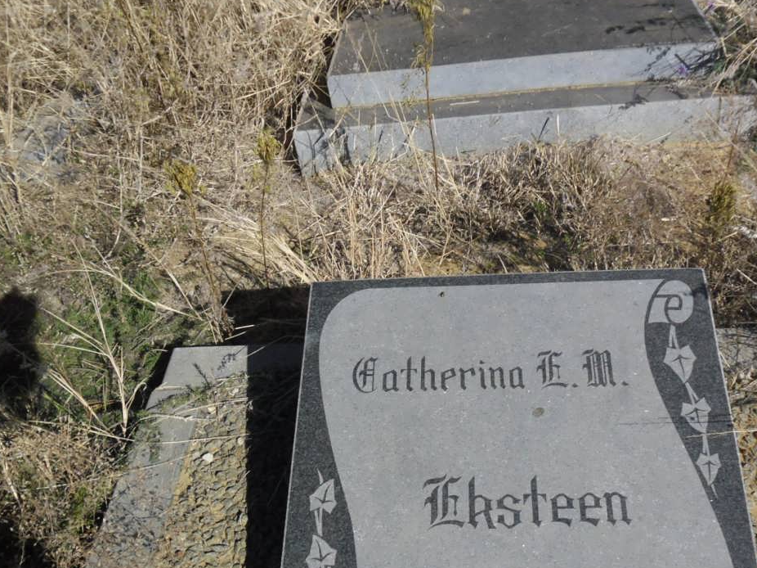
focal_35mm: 35
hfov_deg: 52.4
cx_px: 443
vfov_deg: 40.5
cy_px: 345
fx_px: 765
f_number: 9
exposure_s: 1/197
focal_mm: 4.9
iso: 80
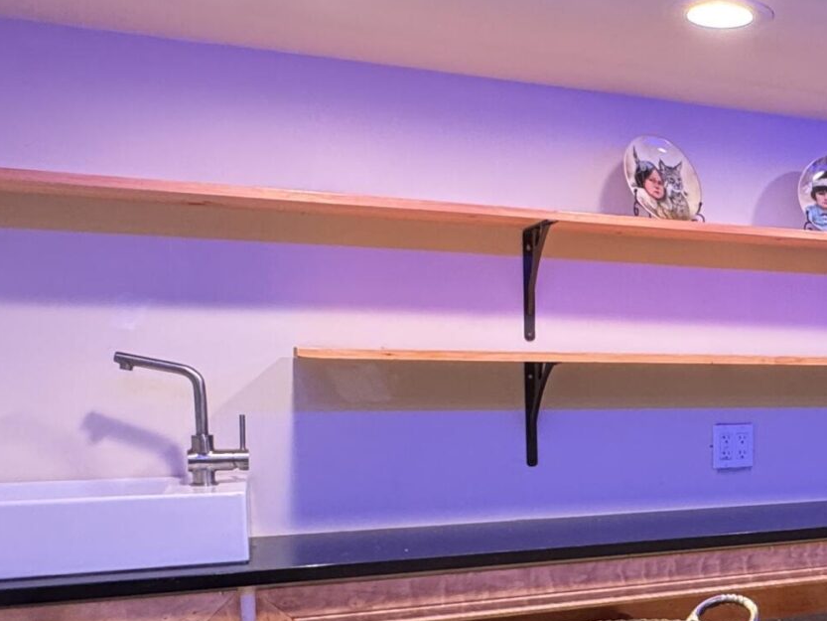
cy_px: 459
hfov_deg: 39.4
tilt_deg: -7.2
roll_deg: -1.4
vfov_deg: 33.0
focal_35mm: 43
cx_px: 800
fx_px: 1027
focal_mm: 2.22
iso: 250
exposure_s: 1/60
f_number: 2.2
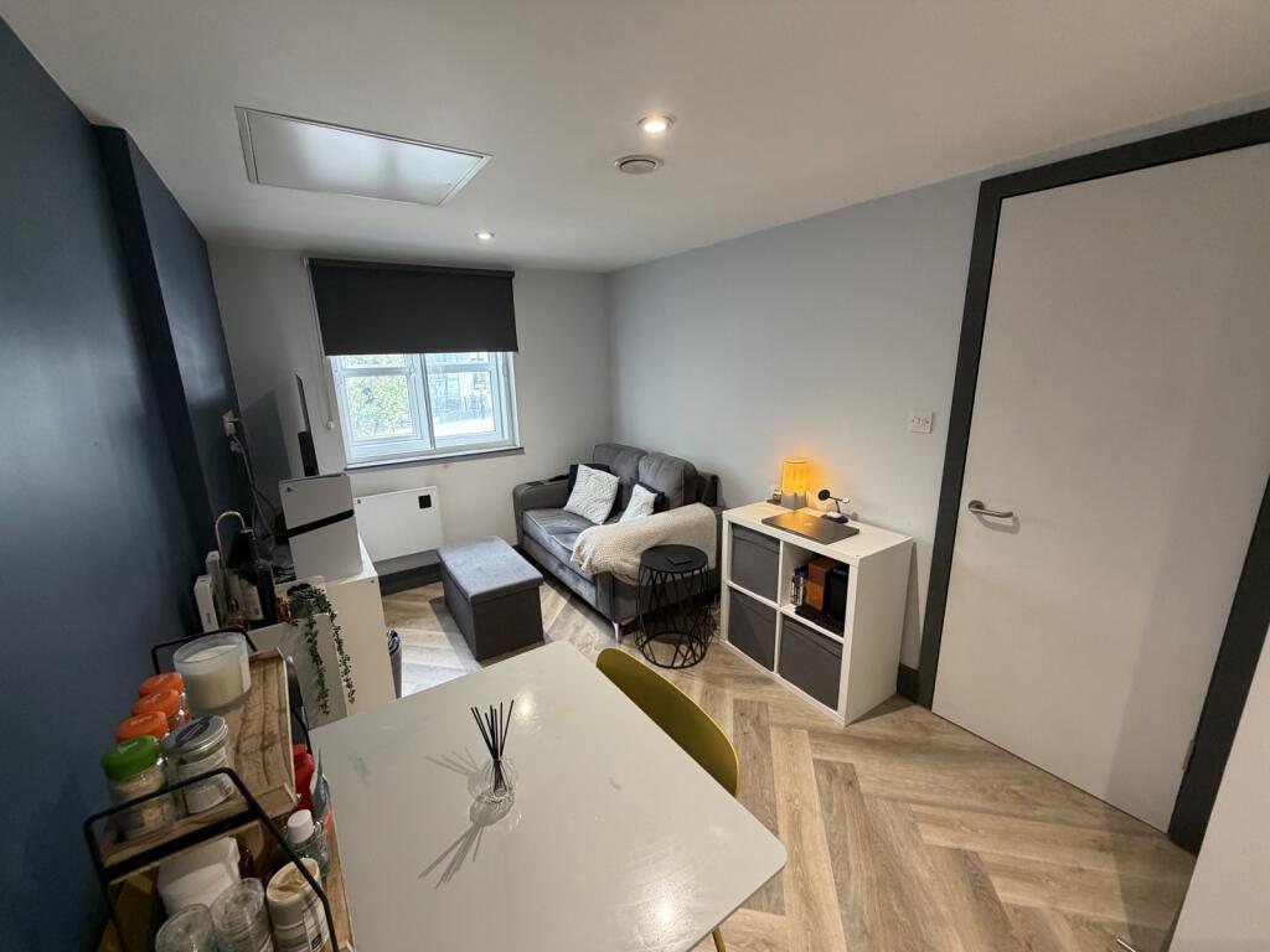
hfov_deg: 102.1
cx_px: 635
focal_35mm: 14
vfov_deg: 85.7
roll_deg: +1.3
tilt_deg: -14.4
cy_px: 476
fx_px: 514
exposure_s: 1/50
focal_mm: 2.22
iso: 250
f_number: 2.2
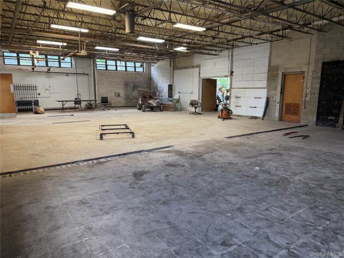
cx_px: 172
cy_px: 129
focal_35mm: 24
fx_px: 239
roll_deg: -0.7
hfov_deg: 71.6
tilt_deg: -9.4
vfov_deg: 56.8
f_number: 1.78
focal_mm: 6.76
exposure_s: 1/125
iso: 200
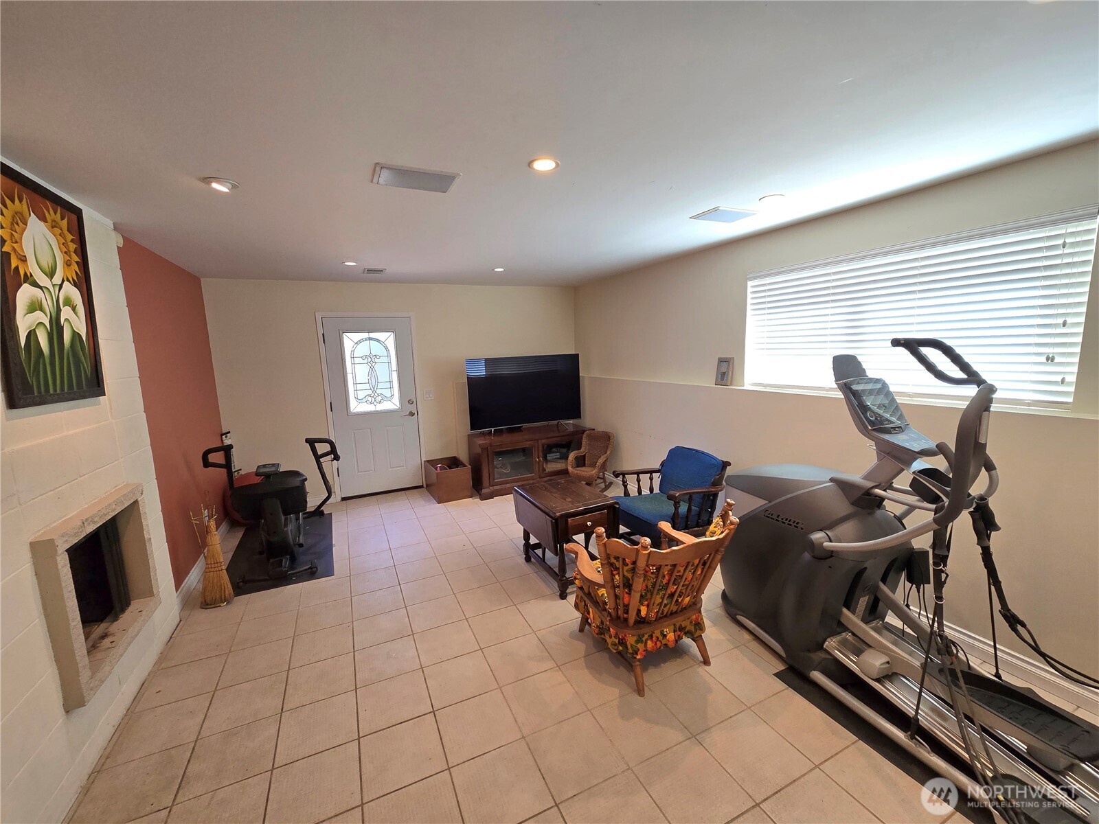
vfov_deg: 89.9
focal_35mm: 13
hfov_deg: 106.2
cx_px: 550
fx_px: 413
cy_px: 412
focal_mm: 2.2
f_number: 2.2
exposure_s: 1/60.2
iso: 125
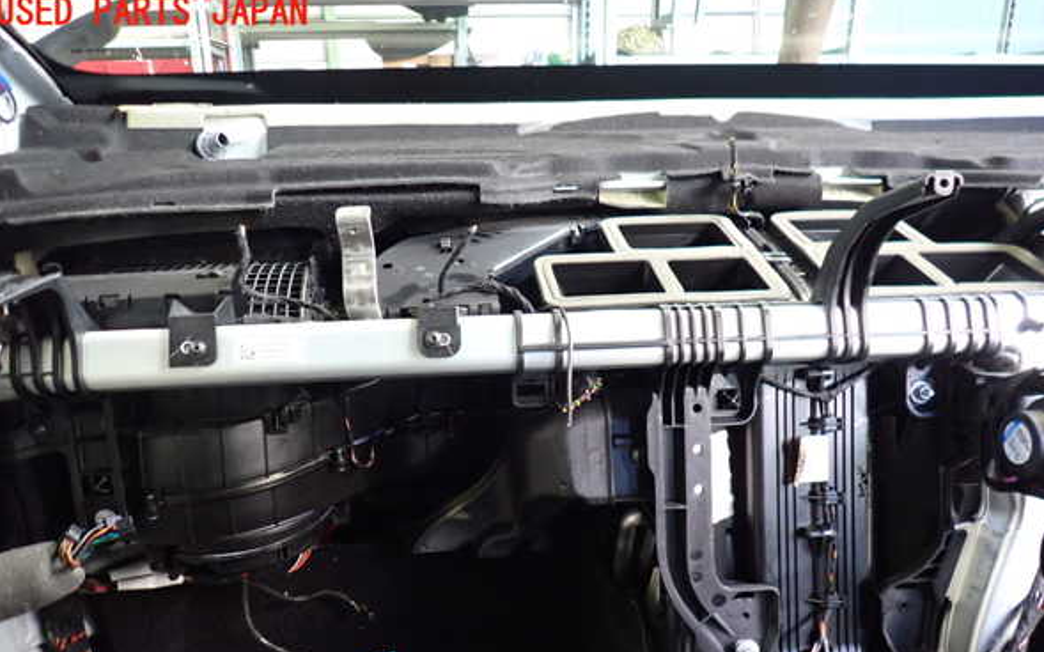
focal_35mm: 27
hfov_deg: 68.4
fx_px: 768
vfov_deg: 45.8
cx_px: 518
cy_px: 390
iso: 500
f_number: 2
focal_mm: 4.5
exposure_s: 1/30
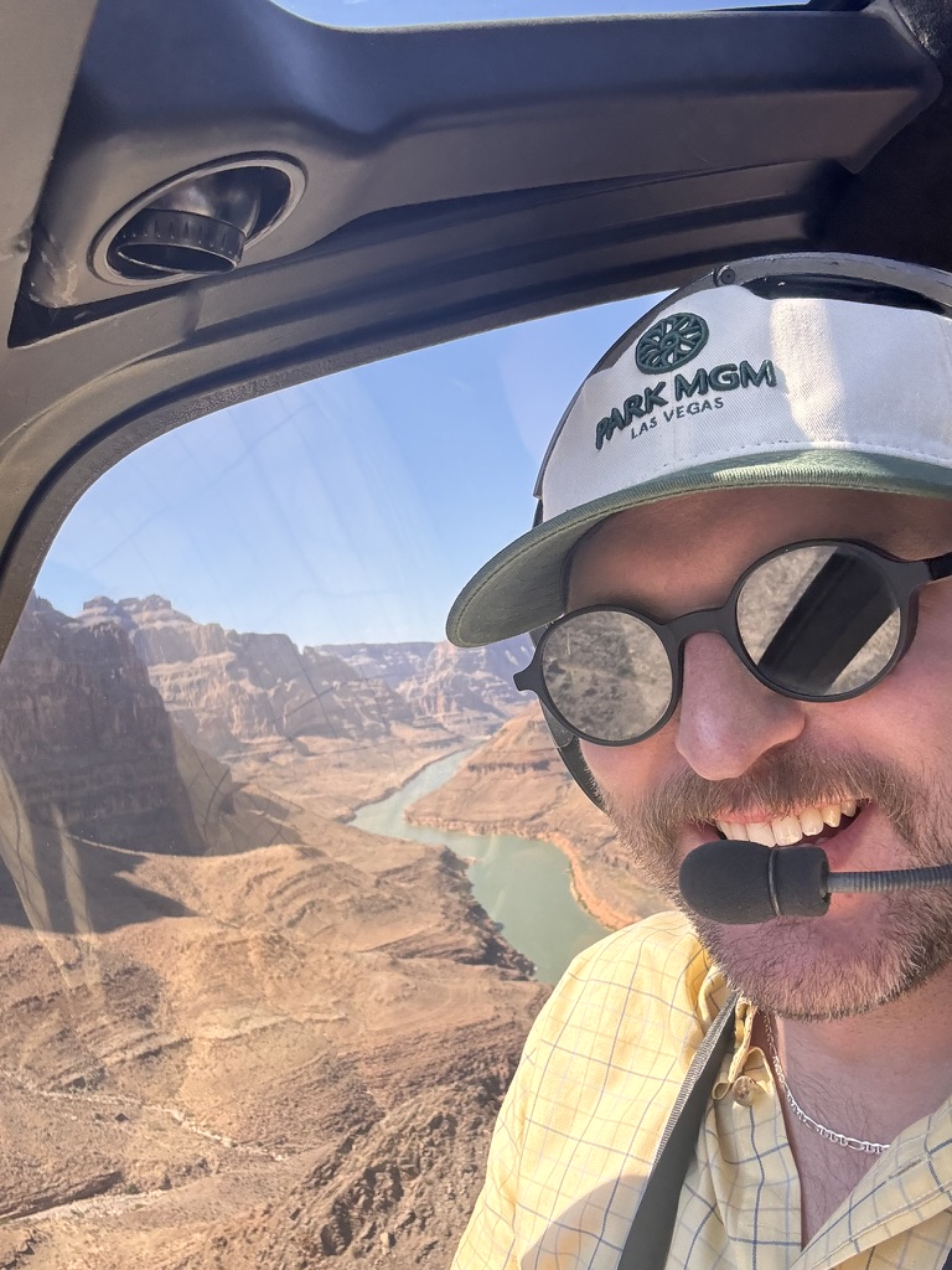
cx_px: 476
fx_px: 1100
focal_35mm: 30
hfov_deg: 46.8
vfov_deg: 60.0
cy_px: 635
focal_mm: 2.69
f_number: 1.9
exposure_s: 1/196
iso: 25
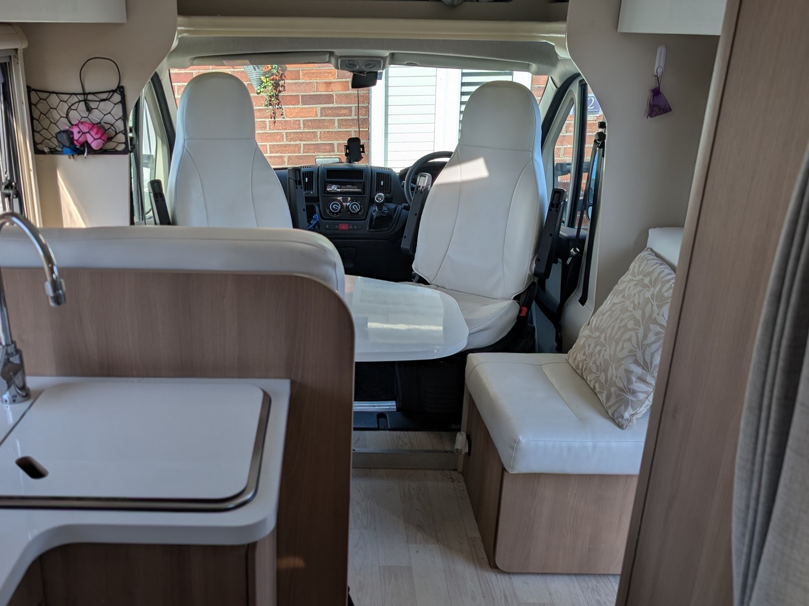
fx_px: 724
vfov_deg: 45.4
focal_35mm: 31
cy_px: 306
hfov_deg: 57.8
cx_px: 313
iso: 21
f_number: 1.68
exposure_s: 1/470
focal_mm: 6.9
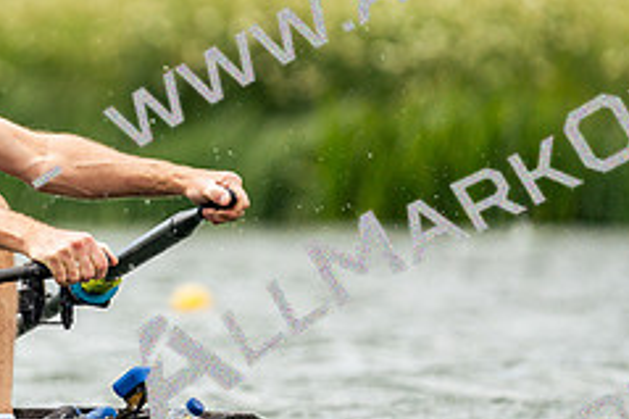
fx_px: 21213
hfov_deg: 1.7
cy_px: 191
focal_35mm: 1215
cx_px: -87
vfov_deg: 1.1
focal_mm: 500
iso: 400
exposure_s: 1/2000
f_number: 6.3
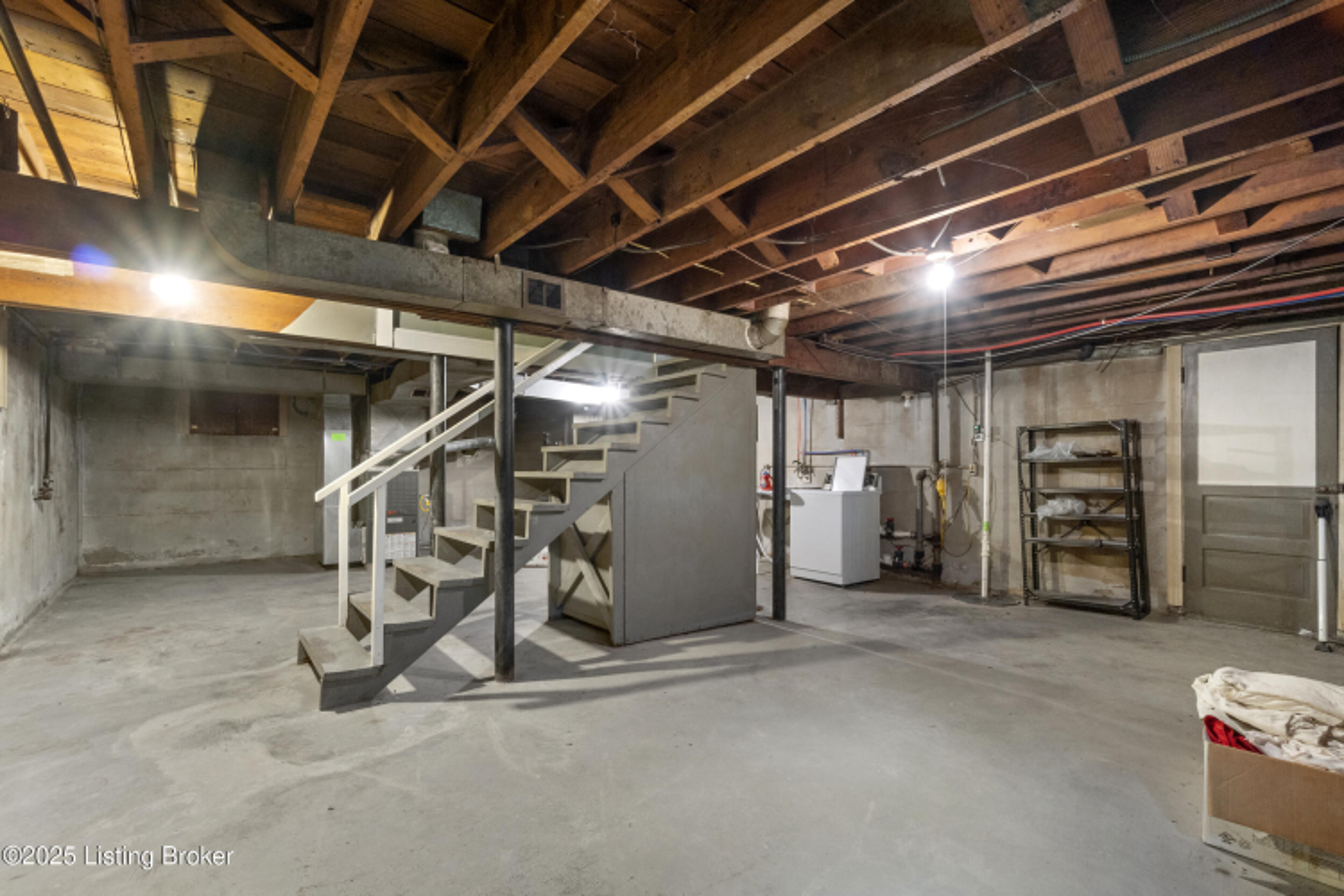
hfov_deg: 100.4
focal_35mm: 15
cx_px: 672
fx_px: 560
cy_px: 448
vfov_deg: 77.3
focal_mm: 10
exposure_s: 2
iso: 400
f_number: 10
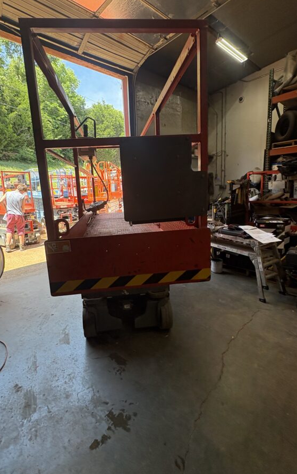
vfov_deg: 94.2
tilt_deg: -8.1
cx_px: 132
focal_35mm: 17
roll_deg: +3.2
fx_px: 220
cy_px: 222
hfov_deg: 67.8
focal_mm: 2.22
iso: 125
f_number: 2.2
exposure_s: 1/140
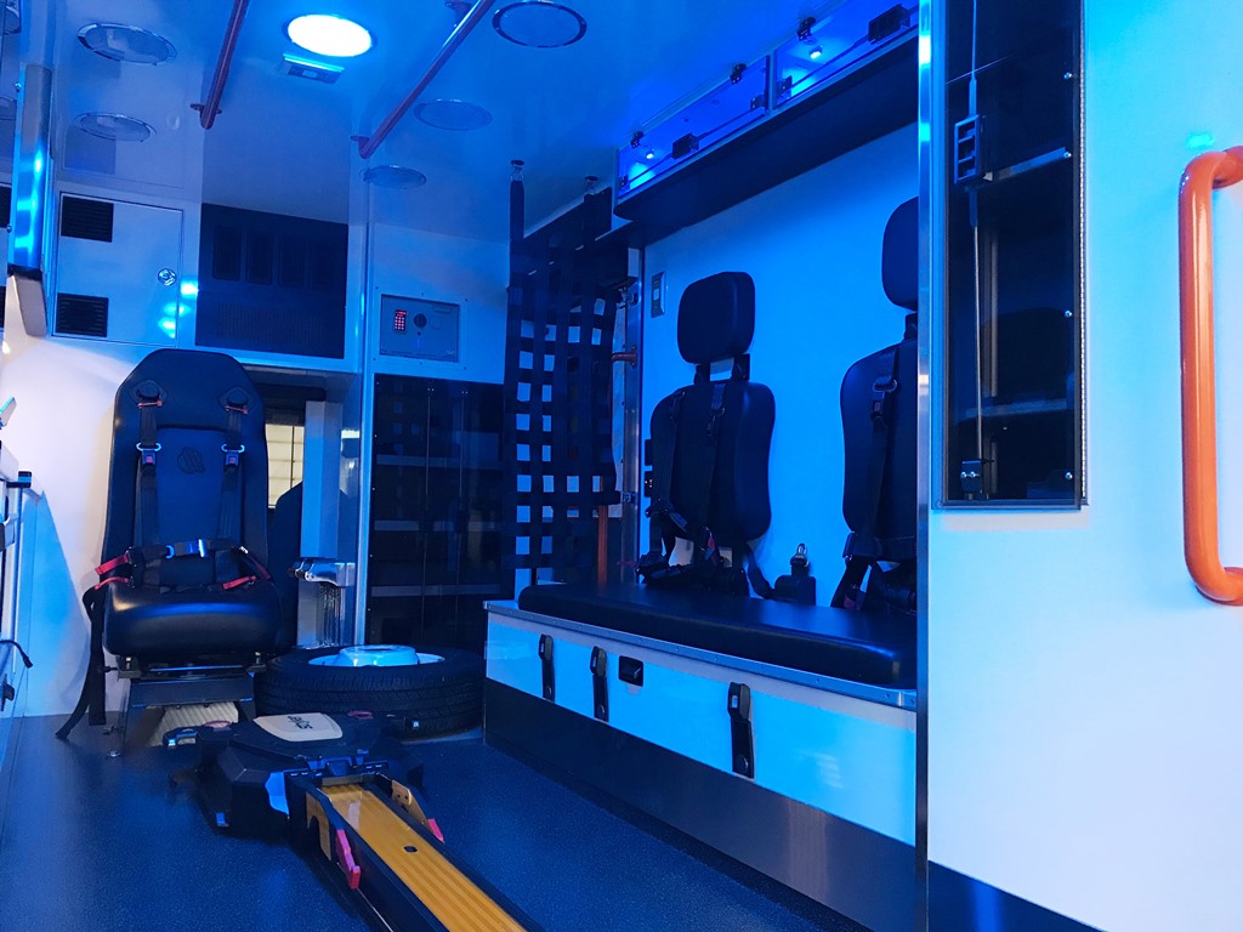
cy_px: 466
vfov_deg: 49.7
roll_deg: -1.7
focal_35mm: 28
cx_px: 622
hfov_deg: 63.4
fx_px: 1005
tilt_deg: +3.1
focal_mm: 3.99
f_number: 1.8
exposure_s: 1/15
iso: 80
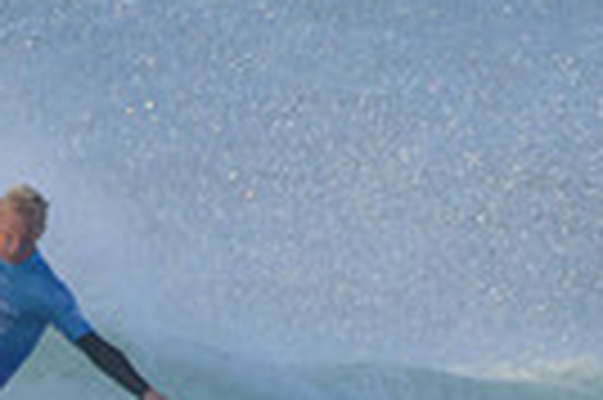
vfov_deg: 0.3
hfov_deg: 0.5
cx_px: -338
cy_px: 528
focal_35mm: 4332
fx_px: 72472
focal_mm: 1000
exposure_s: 1/1600
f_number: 11
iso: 2800
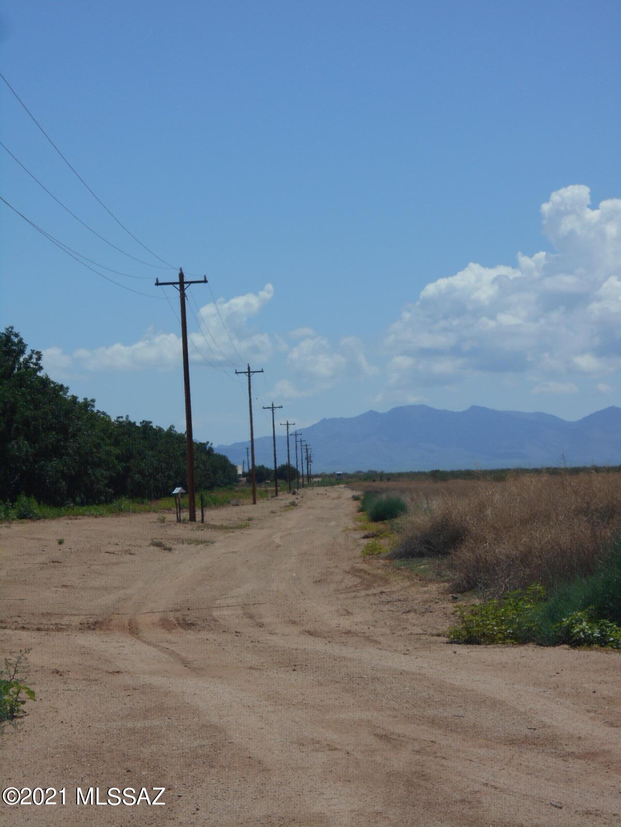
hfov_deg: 11.4
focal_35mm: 130
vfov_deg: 15.2
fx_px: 3110
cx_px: 310
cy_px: 414
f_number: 6.5
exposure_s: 1/800
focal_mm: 23
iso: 80
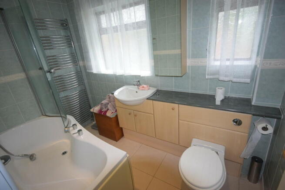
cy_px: 95
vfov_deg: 67.4
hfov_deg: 90.0
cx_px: 142
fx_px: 143
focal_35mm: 18
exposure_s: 1/100
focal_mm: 12
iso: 800
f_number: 5
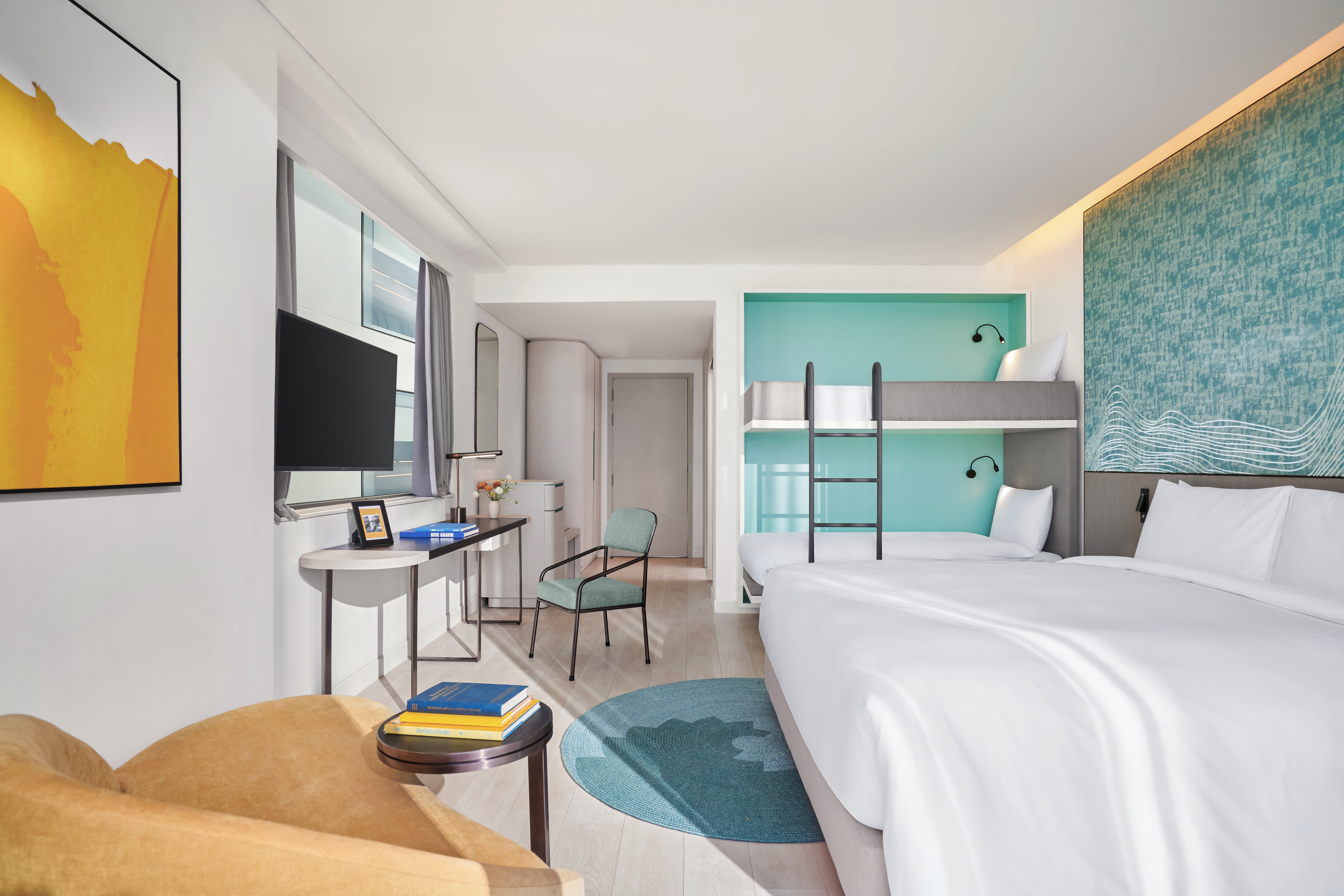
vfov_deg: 67.4
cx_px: 672
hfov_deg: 90.0
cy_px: 448
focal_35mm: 18
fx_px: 672
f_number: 7.1
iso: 400
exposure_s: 1/100
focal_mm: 18
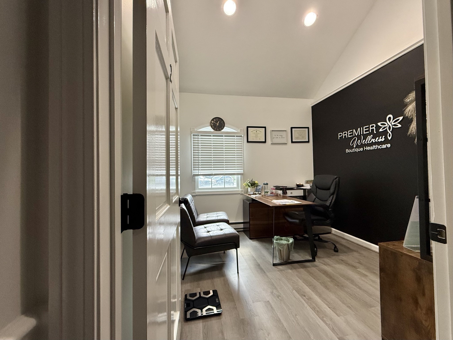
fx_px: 183
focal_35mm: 14
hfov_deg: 102.1
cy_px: 170
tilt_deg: +1.7
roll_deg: +1.8
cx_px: 226
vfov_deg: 85.7
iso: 320
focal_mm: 2.22
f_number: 2.2
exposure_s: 1/120
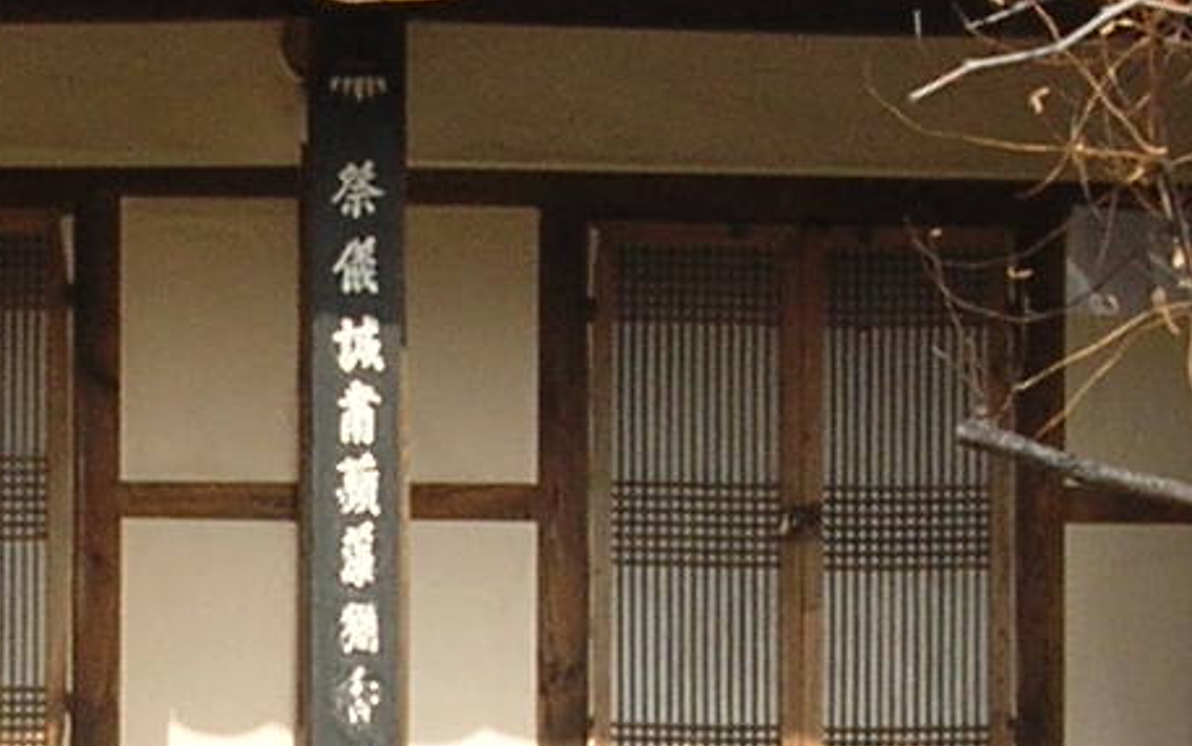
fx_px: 6890
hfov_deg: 9.9
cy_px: 576
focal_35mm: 212
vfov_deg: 6.2
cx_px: 316
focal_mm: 6.6
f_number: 5.9
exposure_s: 1/140
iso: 50
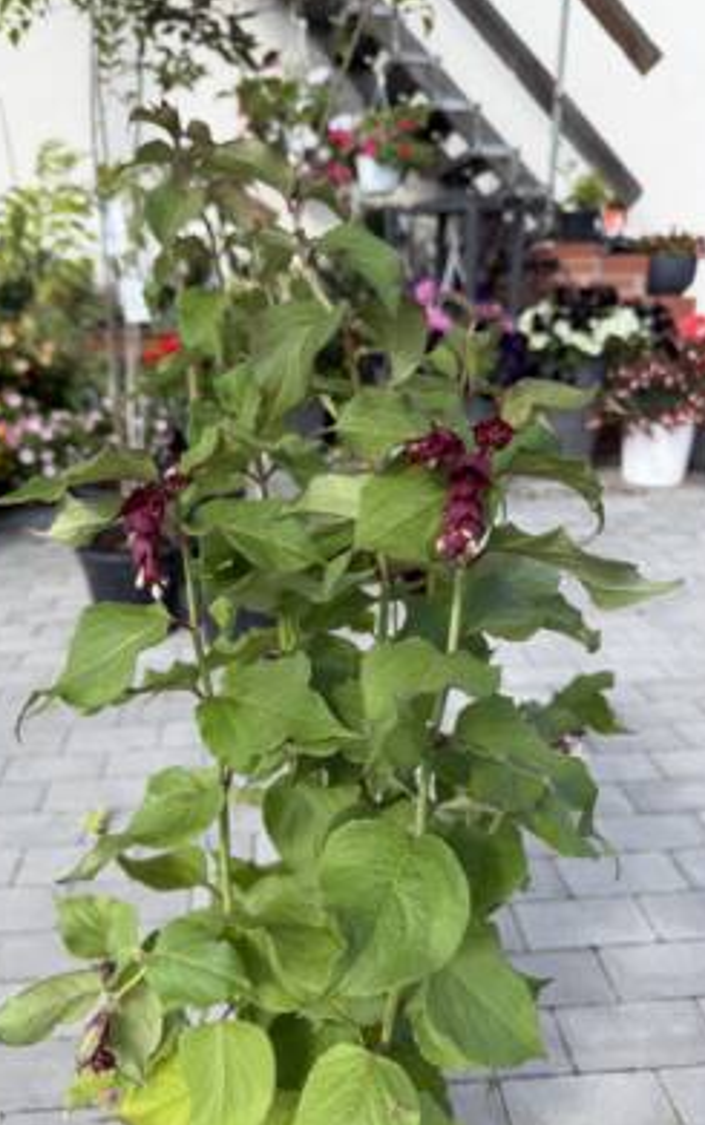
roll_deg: +0.3
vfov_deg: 70.4
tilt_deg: -19.4
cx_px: 299
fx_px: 798
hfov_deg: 47.5
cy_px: 558
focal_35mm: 26
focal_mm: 6.76
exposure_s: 1/1653
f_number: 1.78
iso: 80
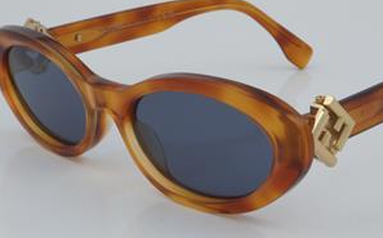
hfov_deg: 20.2
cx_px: 236
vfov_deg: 12.7
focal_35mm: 103
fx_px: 1074
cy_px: 100
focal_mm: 50
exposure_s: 1/4
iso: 100
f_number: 32
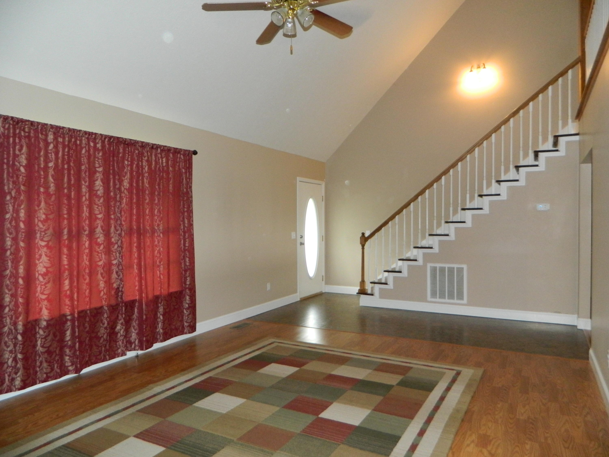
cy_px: 228
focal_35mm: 25
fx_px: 440
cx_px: 304
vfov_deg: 54.9
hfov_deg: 69.4
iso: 320
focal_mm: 4.5
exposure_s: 1/30
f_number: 3.1
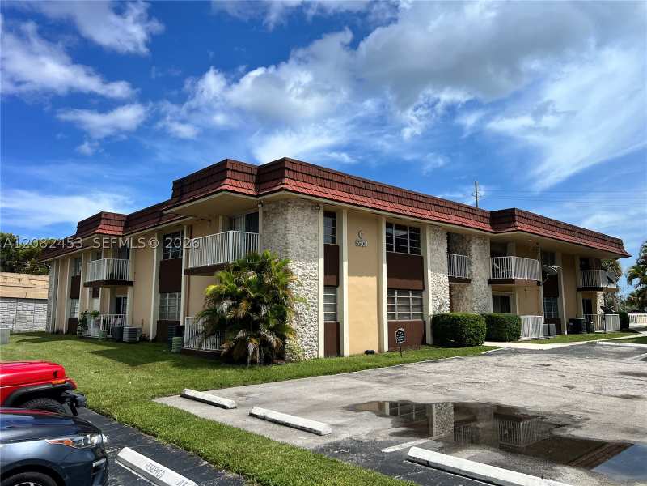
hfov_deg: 67.3
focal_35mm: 26
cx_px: 324
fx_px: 486
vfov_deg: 53.1
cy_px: 243
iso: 50
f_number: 1.5
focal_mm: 5.7
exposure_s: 1/5319
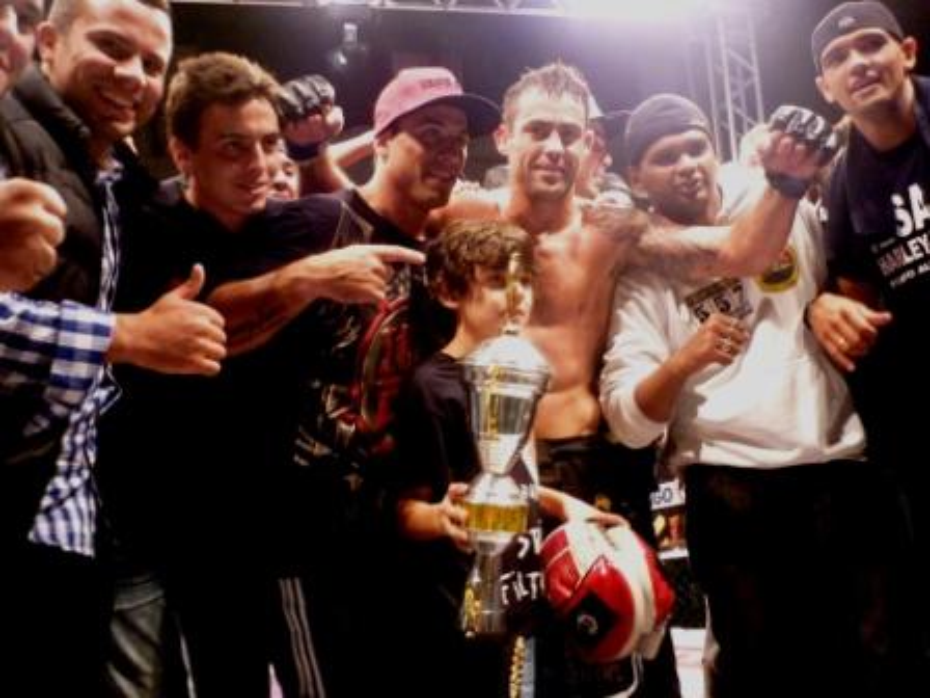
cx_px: 465
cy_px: 349
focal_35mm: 33
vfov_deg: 42.9
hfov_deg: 55.4
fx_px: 887
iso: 640
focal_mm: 5.5
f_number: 2.8
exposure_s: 1/60
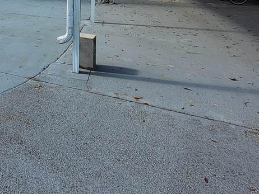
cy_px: -36
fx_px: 269
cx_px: 10
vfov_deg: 32.9
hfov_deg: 44.9
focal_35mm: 36
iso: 32
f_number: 2.2
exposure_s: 1/836
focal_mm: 1.13
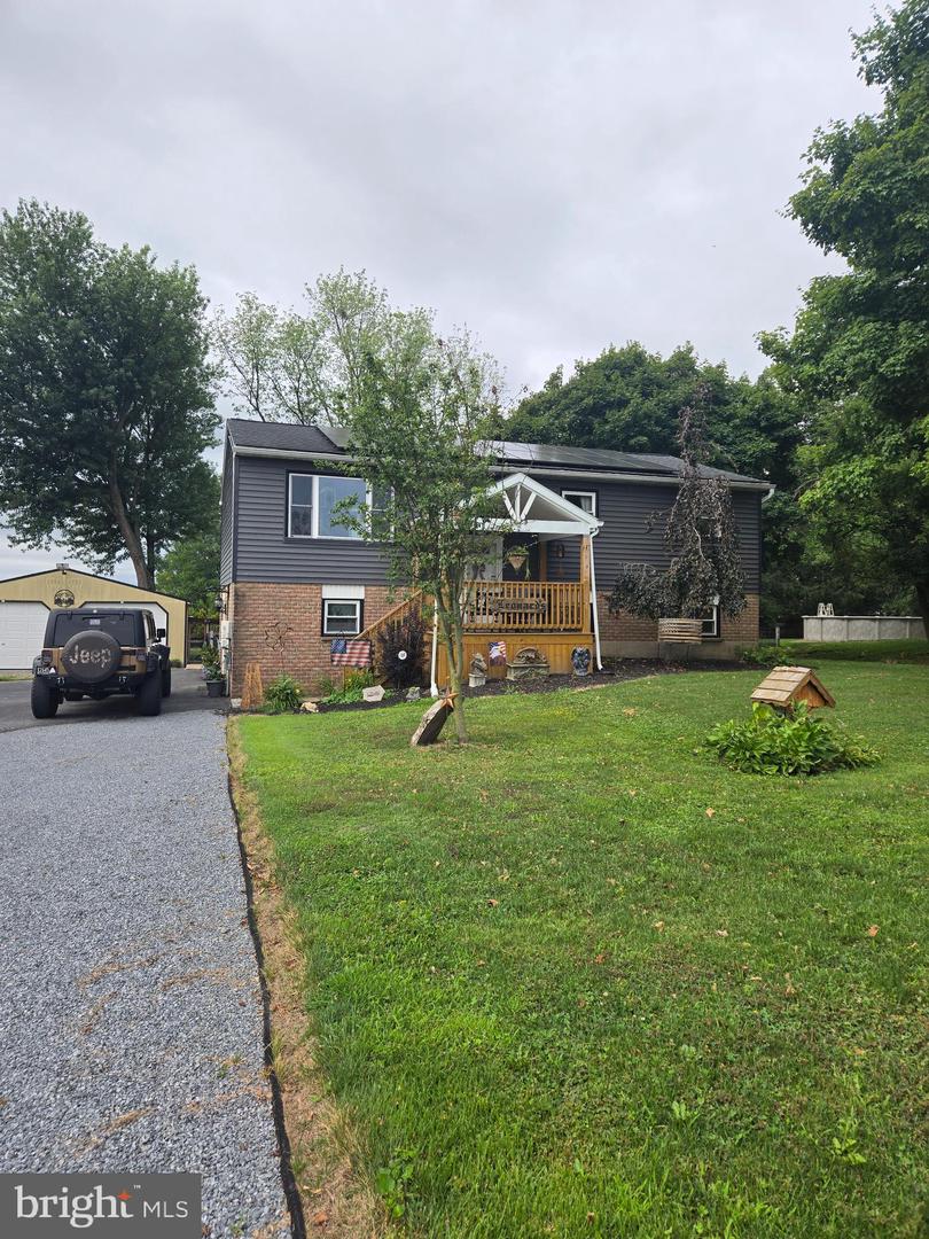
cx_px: 464
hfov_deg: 58.9
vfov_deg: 73.9
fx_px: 823
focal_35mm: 23
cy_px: 620
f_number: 1.8
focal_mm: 5.4
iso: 25
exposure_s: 1/719
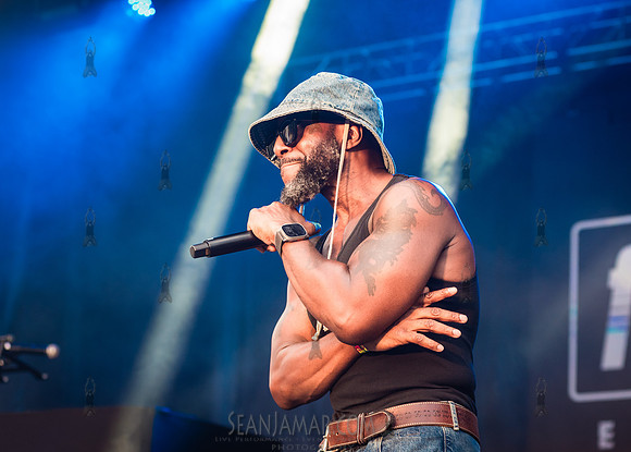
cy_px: 200
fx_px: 1850
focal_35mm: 103
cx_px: 341
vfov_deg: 13.9
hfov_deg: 19.4
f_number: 4
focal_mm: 86
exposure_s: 1/500
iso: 1000
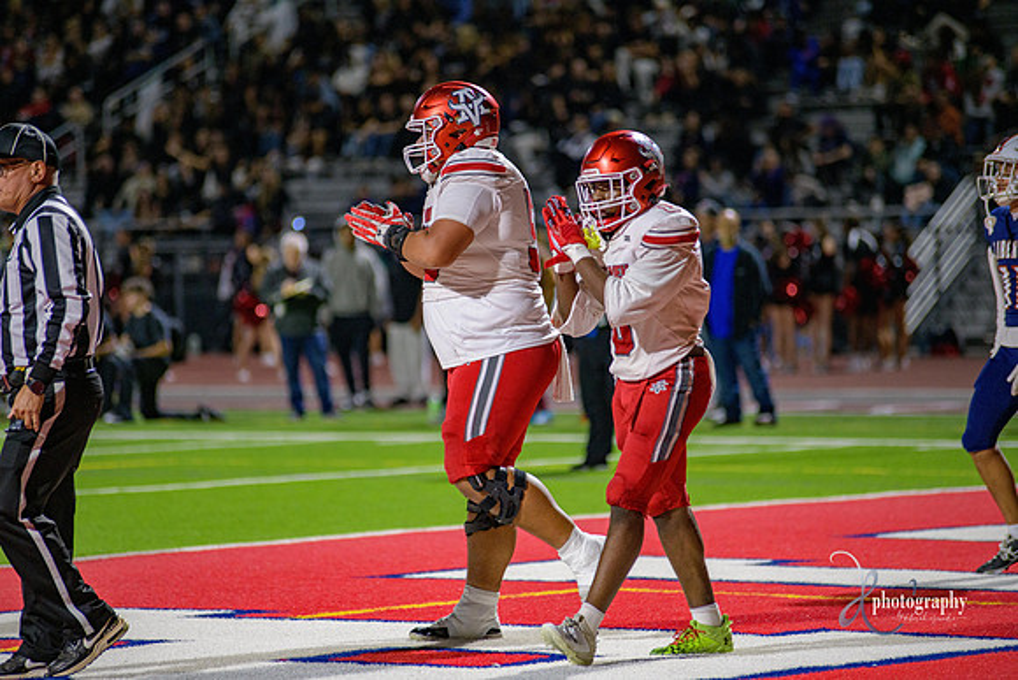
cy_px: 340
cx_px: 509
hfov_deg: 10.3
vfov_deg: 6.9
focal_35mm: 200
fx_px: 5657
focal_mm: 200
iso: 2000
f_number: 2.8
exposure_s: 1/320
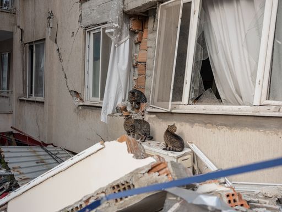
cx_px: 141
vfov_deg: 36.0
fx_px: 326
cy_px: 106
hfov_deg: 46.8
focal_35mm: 40
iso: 160
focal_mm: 50
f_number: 3.5
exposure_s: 1/750
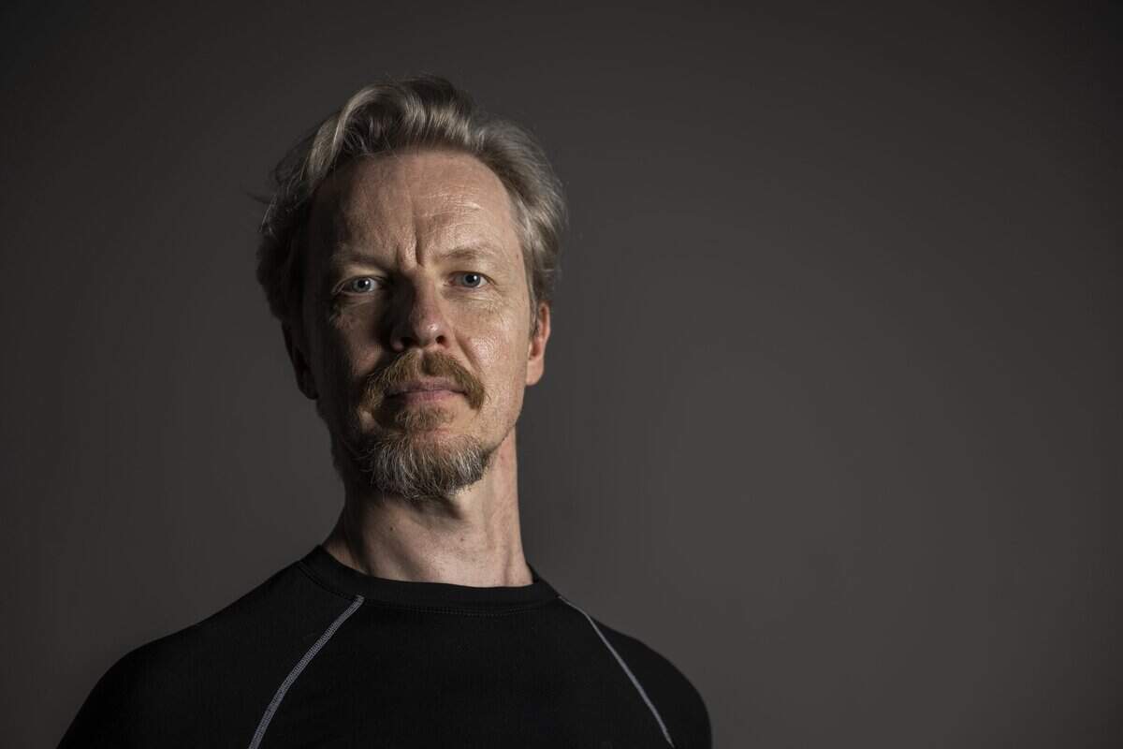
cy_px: 374
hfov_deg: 28.8
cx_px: 562
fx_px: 2183
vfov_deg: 19.5
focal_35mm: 70
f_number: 3.2
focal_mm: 70
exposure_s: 1/160
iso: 32
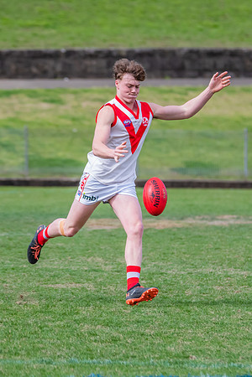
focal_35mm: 536
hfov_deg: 2.6
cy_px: 189
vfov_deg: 3.8
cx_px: 178
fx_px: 5629
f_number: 6.3
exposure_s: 1/1600
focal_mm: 280
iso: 800
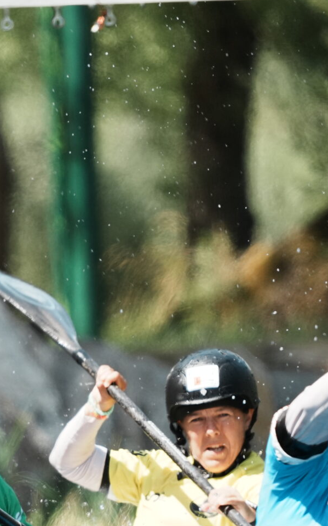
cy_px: 461
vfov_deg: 1.3
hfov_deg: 0.8
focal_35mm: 1633
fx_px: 23366
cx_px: 24
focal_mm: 600
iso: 500
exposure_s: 1/1025
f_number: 6.3
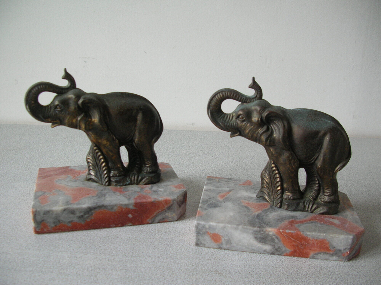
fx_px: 385
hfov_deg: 52.7
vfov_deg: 40.7
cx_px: 190
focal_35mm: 35
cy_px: 142
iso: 50
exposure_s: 1/14.6
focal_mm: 5.8
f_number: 2.8
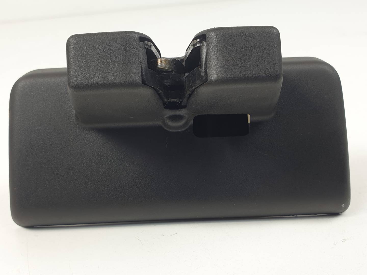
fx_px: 276
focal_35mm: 26
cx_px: 184
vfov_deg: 53.1
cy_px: 138
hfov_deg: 67.3
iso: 50
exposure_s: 1/100
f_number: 2.4
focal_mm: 4.3
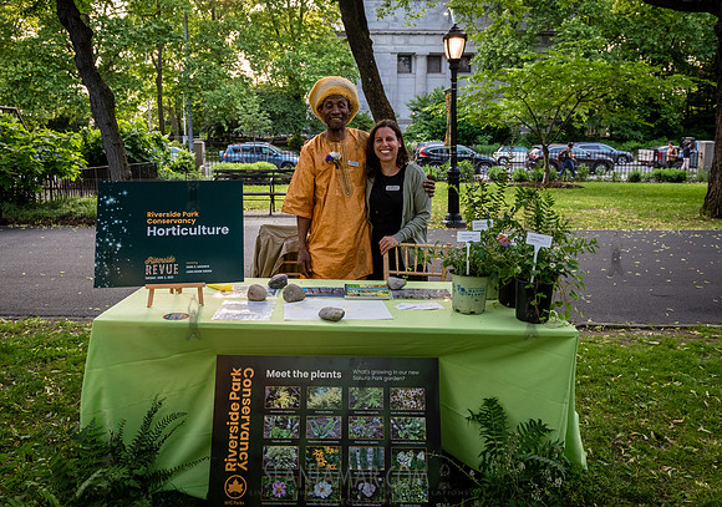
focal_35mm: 28
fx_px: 576
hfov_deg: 64.1
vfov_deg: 47.4
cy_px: 221
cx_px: 339
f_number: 4.5
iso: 1000
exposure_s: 1/250
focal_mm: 24
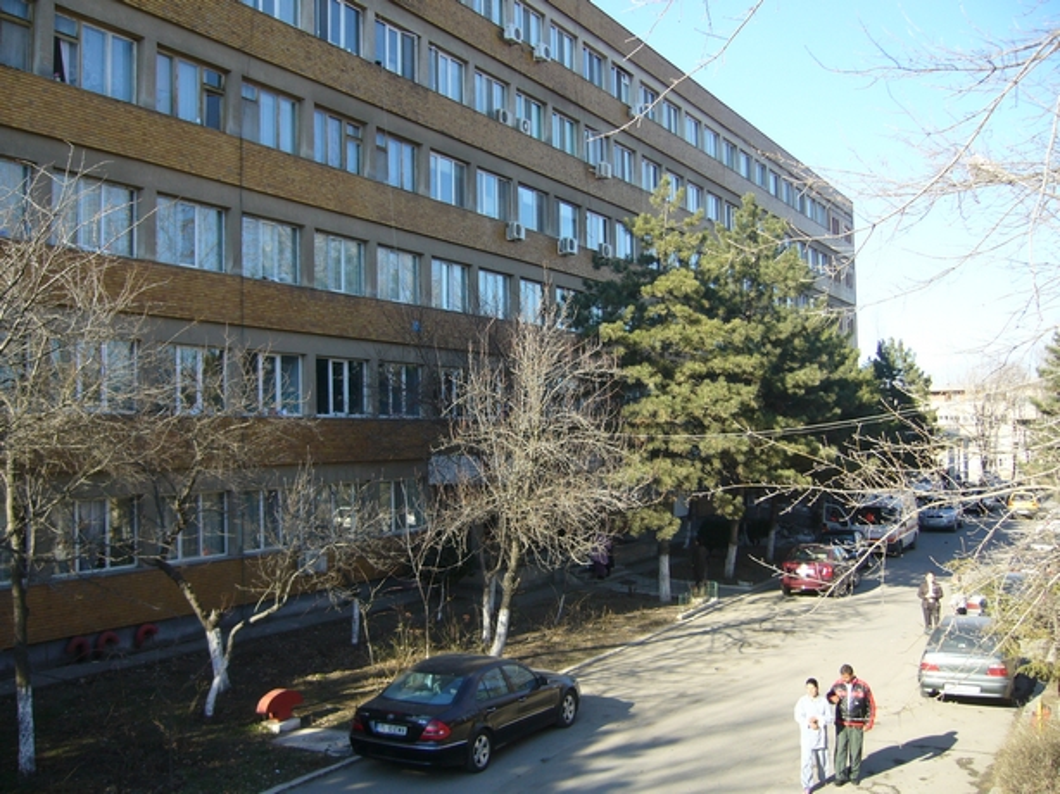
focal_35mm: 35
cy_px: 397
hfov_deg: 52.6
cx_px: 530
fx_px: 1071
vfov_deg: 40.7
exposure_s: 1/320
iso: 80
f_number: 2.8
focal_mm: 5.8
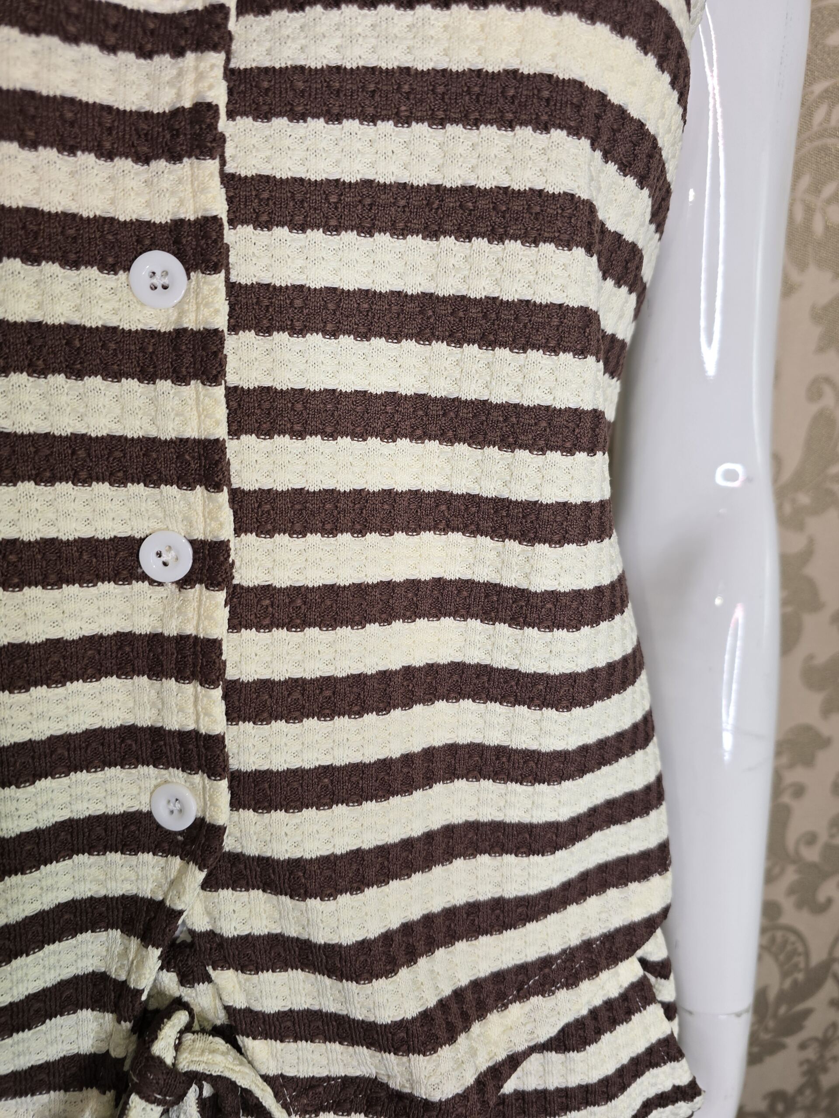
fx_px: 743
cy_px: 559
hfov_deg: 58.9
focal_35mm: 23
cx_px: 420
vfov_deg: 73.9
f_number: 1.7
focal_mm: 6.3
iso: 20
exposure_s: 1/50
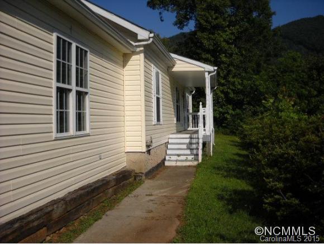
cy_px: 122
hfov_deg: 45.7
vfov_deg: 35.2
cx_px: 162
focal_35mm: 41
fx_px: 384
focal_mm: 6.72
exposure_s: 1/804
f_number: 5.5
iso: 64
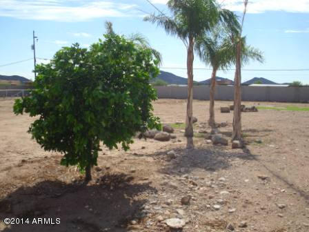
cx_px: 154
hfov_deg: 49.0
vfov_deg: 37.7
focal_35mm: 38
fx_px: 339
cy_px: 116
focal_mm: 6.3
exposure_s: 1/145
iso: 50
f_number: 7.3
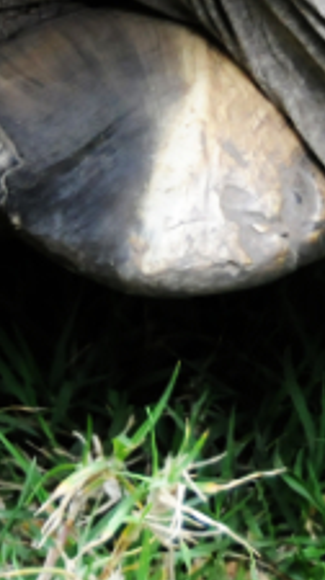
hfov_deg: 3.2
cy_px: -204
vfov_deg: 5.6
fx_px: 5908
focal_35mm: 384
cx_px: 183
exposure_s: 1/250
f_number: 4.8
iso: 1000
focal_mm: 55
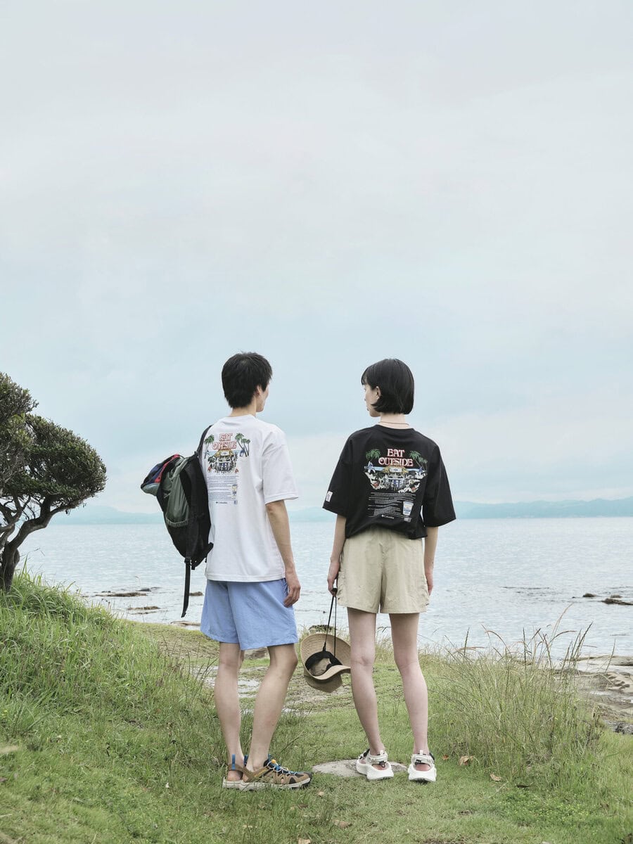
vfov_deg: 37.5
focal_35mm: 51
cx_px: 316
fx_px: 1243
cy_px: 422
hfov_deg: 28.6
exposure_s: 1/200
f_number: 8
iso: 400
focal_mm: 64.1
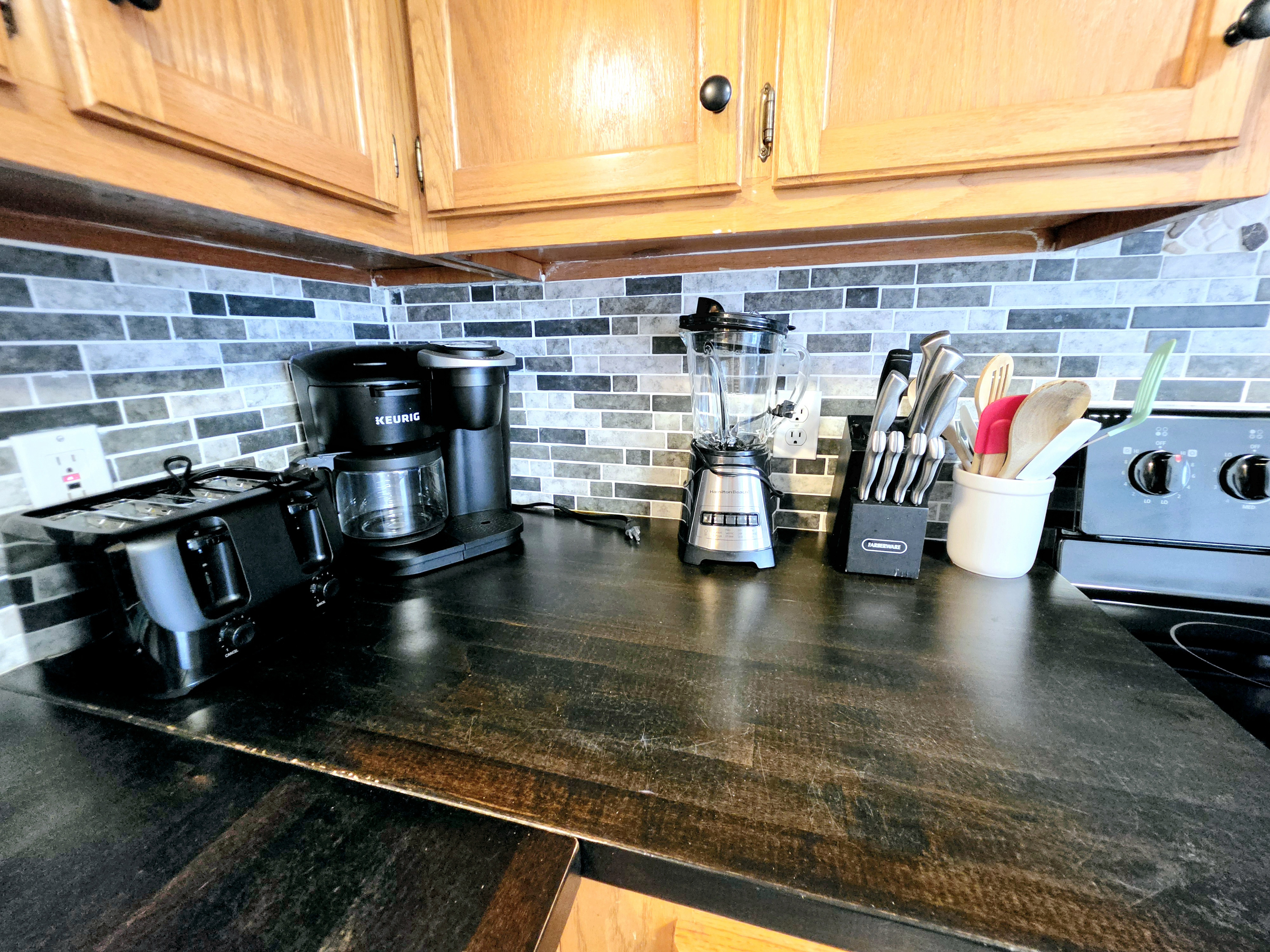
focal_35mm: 13
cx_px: 635
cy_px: 476
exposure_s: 1/60.2
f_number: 1.9
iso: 800
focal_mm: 2.2
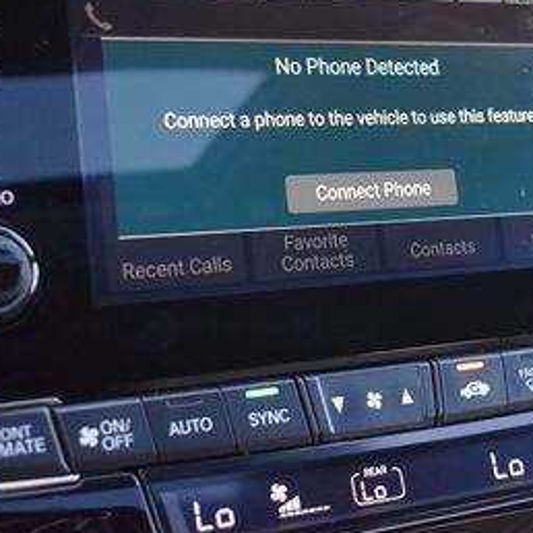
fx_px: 1324
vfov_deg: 22.6
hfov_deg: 22.6
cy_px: 152
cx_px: 399
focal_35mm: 76
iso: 800
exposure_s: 1/200
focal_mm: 24
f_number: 4
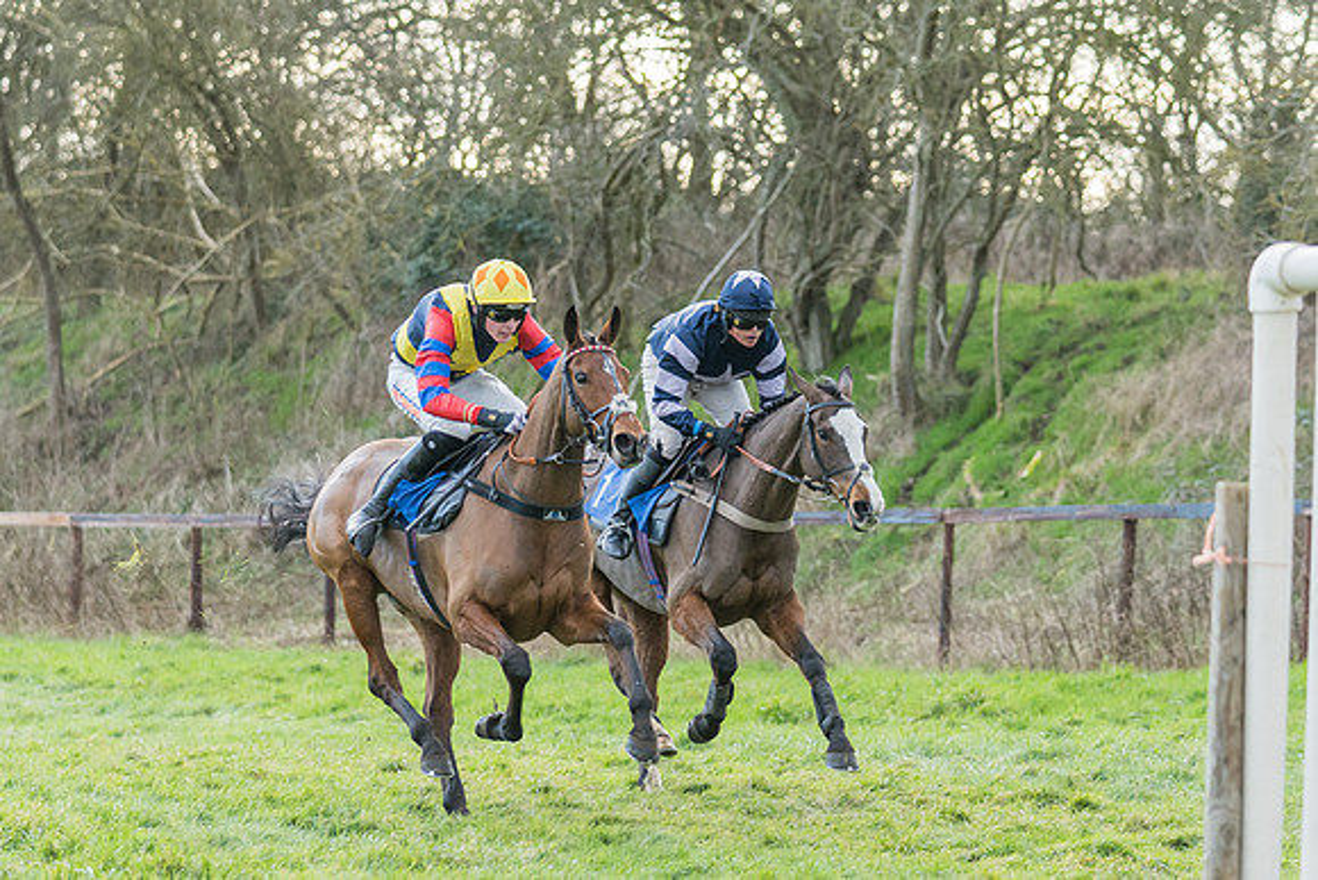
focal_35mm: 192
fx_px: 7033
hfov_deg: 10.7
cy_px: 477
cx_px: 610
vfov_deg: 7.2
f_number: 2.8
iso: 800
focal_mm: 101
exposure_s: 1/1000
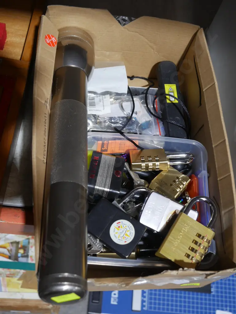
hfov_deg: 31.5
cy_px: 157
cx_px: 118
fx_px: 418
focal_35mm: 46
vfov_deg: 41.2
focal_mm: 23
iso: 640
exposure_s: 1/60
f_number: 5.1
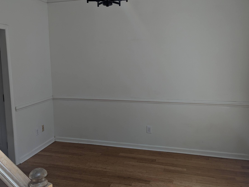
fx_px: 238
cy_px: 87
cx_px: 116
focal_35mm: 33
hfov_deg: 55.2
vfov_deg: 43.0
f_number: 1.85
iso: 25
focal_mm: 6.81
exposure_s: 1/134
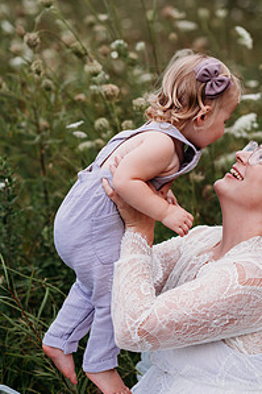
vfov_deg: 16.0
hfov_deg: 10.7
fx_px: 1399
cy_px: 210
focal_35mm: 128
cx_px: 169
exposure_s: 1/1600
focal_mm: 85
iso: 320
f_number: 2.8
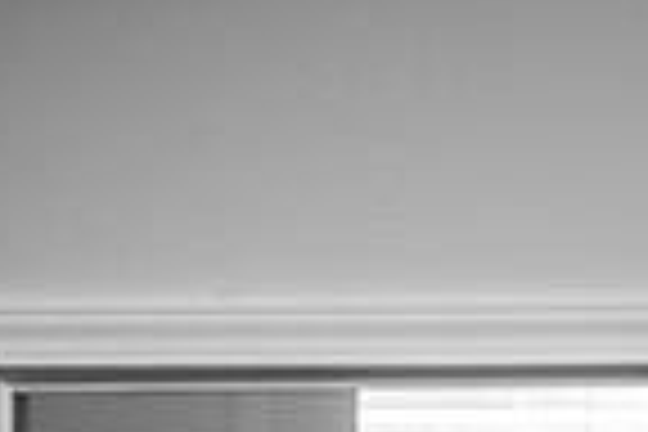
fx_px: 16109
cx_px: 742
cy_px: 758
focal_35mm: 895
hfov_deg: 2.3
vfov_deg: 1.5
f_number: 3.5
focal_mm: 200
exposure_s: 1/400
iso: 1600
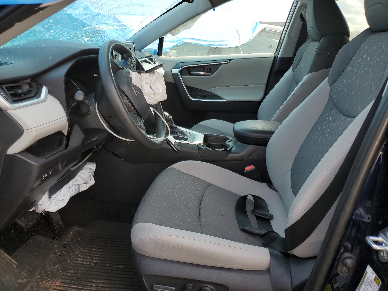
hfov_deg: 67.3
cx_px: 194
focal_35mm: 26
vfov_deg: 53.1
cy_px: 146
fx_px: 291
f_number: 1.5
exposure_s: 1/588
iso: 50
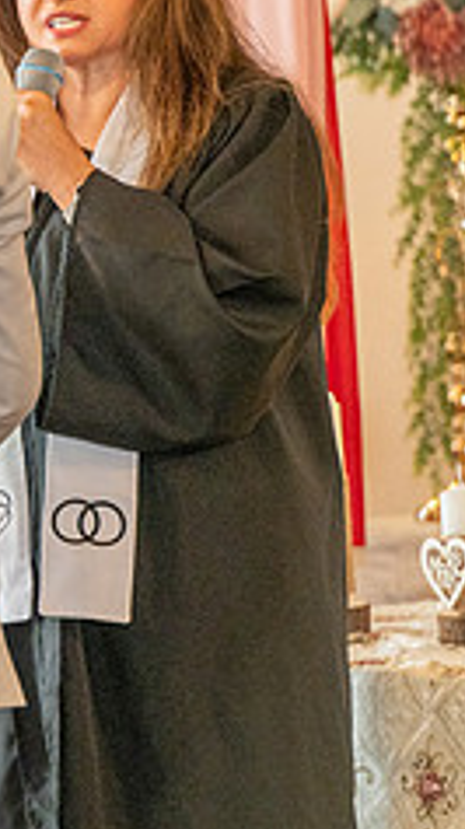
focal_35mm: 267
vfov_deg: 8.1
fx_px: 5863
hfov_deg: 4.5
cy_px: 247
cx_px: -503
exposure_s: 1/125
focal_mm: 104
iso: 1600
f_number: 2.8
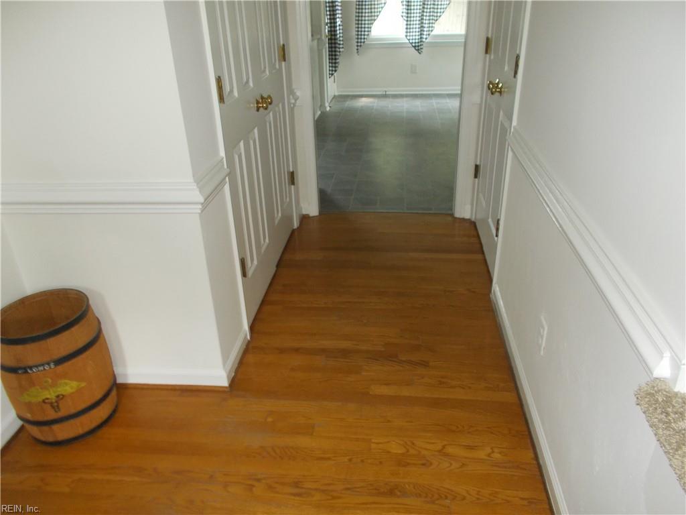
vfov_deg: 53.1
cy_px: 258
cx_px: 343
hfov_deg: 67.3
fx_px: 515
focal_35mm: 26
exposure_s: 1/25
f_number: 3.2
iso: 200
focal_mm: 4.6
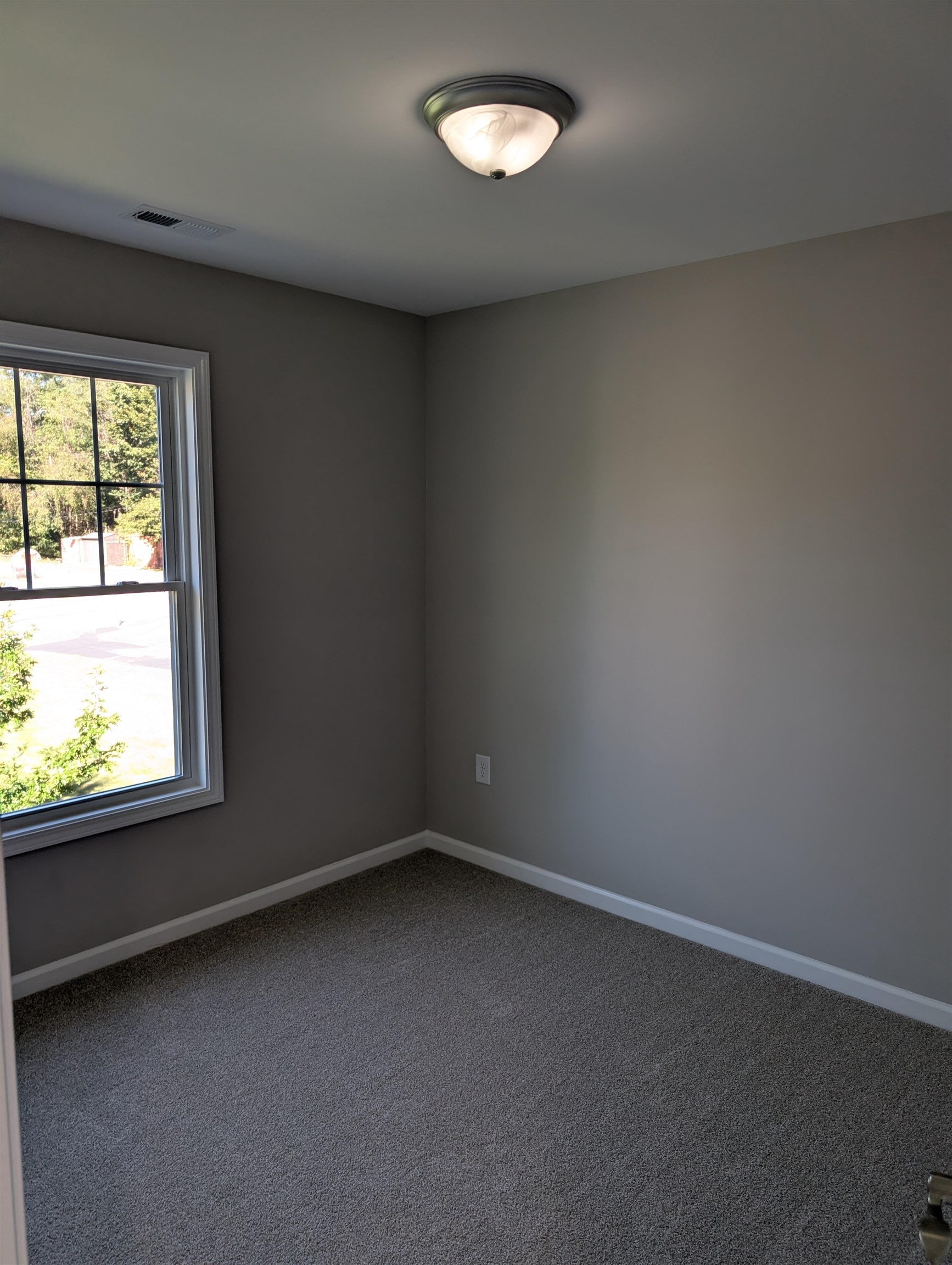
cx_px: 476
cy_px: 632
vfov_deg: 71.5
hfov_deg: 56.9
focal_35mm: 24
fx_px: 878
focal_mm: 6.9
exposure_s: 1/40
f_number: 1.68
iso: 17
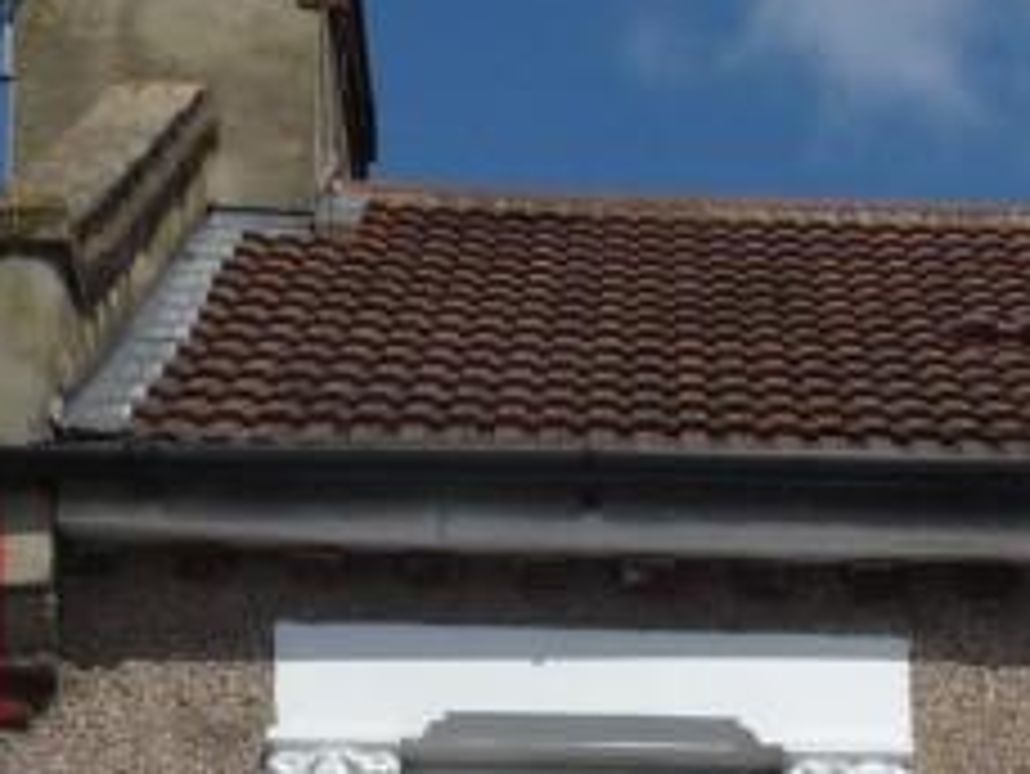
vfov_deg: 9.6
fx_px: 4257
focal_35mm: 143
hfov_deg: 13.7
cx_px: 927
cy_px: 1638
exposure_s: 1/500
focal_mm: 5.3
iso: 100
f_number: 8
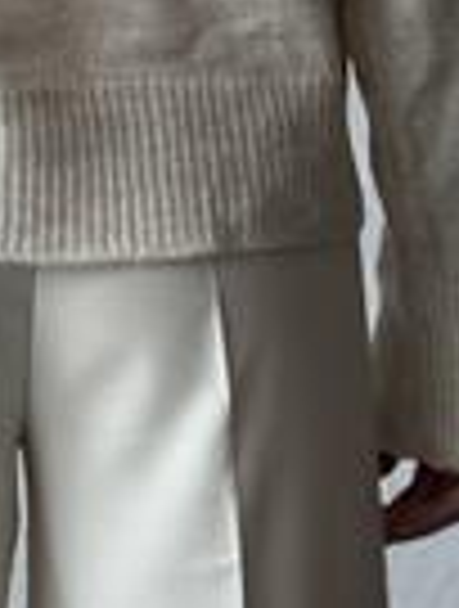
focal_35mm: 151
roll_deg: -1.4
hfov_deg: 9.9
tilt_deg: +0.2
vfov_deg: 12.7
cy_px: -140
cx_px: 104
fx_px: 2657
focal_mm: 6.86
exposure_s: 1/105
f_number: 1.78
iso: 125
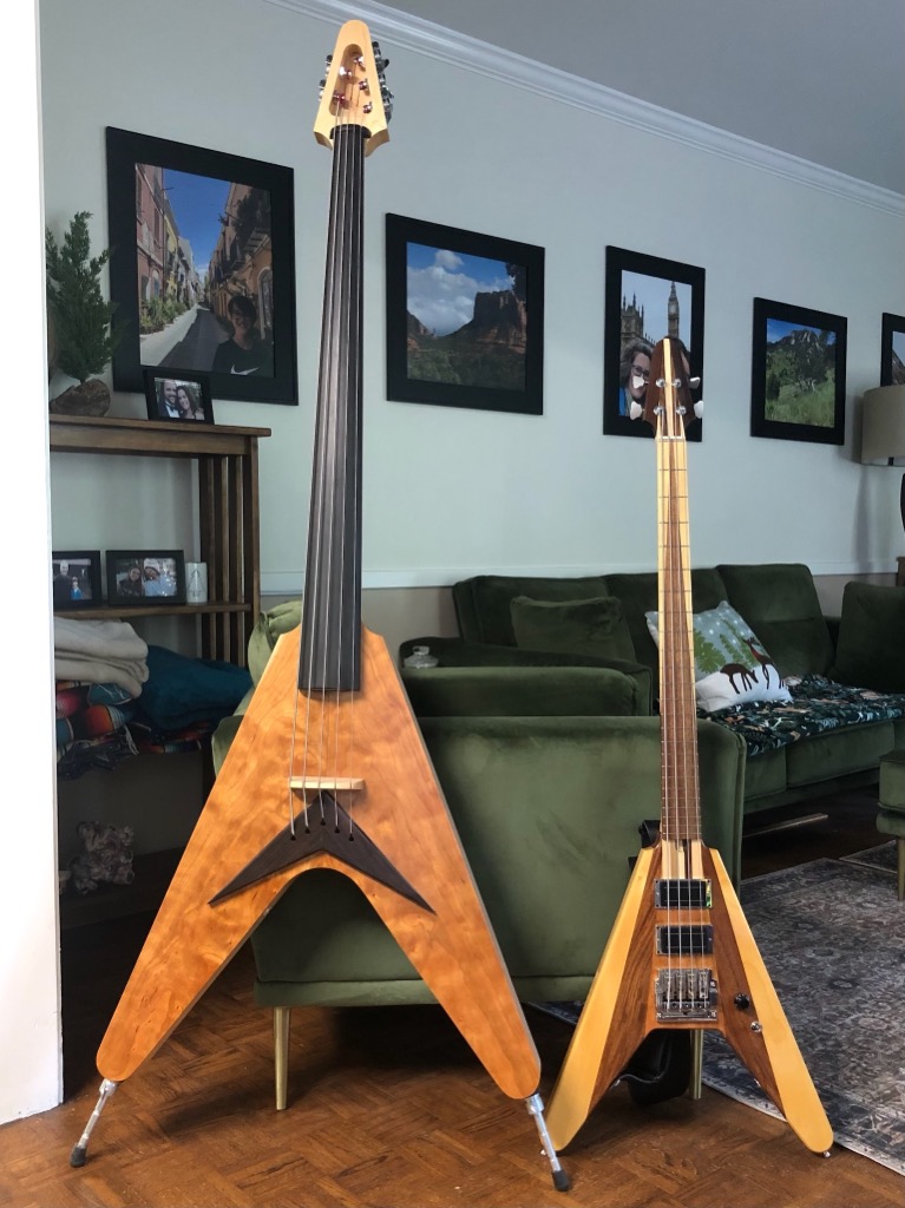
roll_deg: +0.2
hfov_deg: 49.7
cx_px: 452
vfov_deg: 63.5
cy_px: 604
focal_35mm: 28
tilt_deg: -2.8
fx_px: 977
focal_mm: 3.99
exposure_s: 1/9
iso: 100
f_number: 1.8
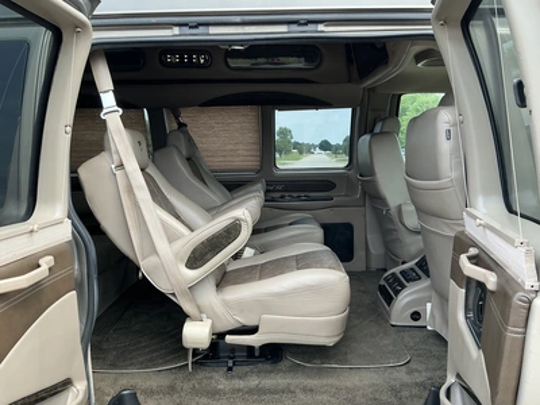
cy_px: 202
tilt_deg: -6.4
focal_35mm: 28
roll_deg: +2.7
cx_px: 270
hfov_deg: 63.4
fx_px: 437
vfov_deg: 49.7
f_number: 1.8
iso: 20
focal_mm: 3
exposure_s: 1/205
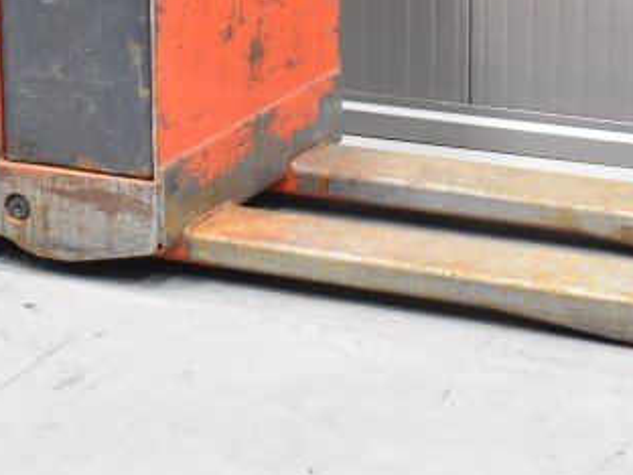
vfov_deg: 10.8
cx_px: 296
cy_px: -211
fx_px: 2432
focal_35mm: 133
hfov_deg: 14.8
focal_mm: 24
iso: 1600
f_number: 4.5
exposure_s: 1/40
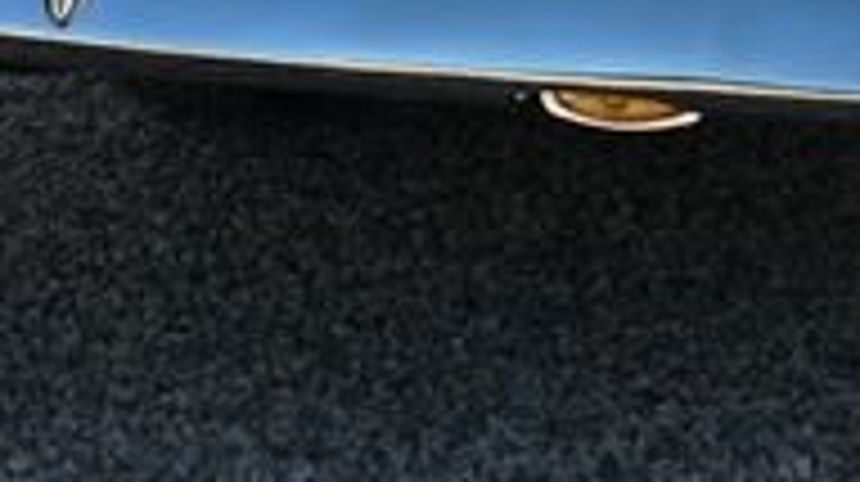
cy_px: -660
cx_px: 865
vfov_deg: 4.8
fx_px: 5634
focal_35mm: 247
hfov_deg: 8.7
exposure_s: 1/60
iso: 100
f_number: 6.3
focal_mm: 56.3
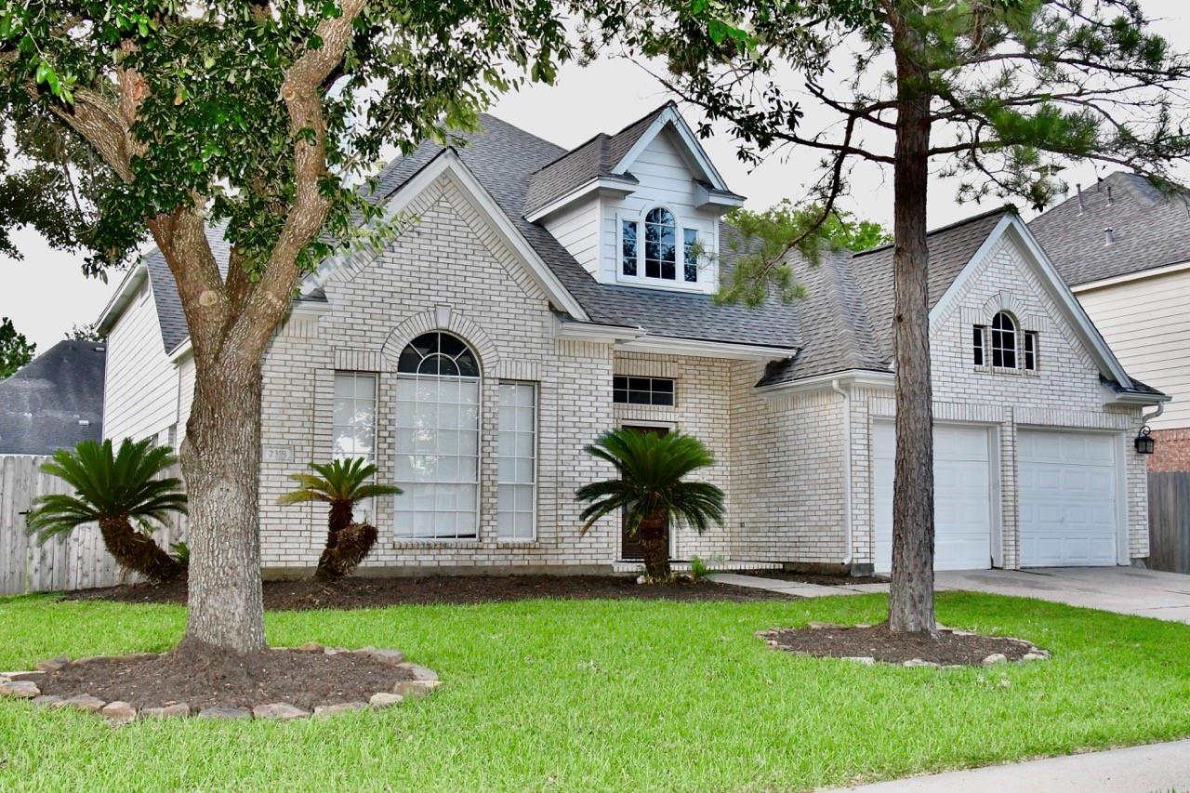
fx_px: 1190
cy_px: 396
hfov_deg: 53.1
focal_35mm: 36
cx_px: 595
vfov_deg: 36.9
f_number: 6.3
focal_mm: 24
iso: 2500
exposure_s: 1/250
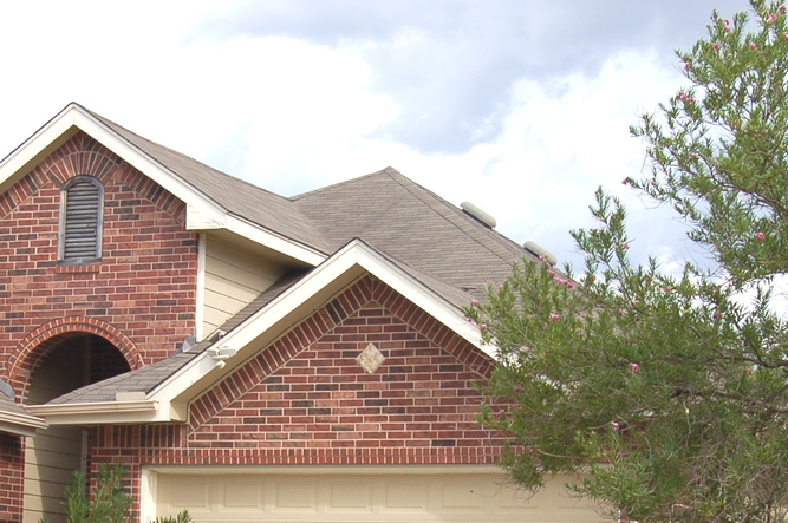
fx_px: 2077
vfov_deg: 14.1
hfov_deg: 21.4
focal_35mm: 95
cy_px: 530
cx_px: 299
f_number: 9
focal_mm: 26
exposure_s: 1/320
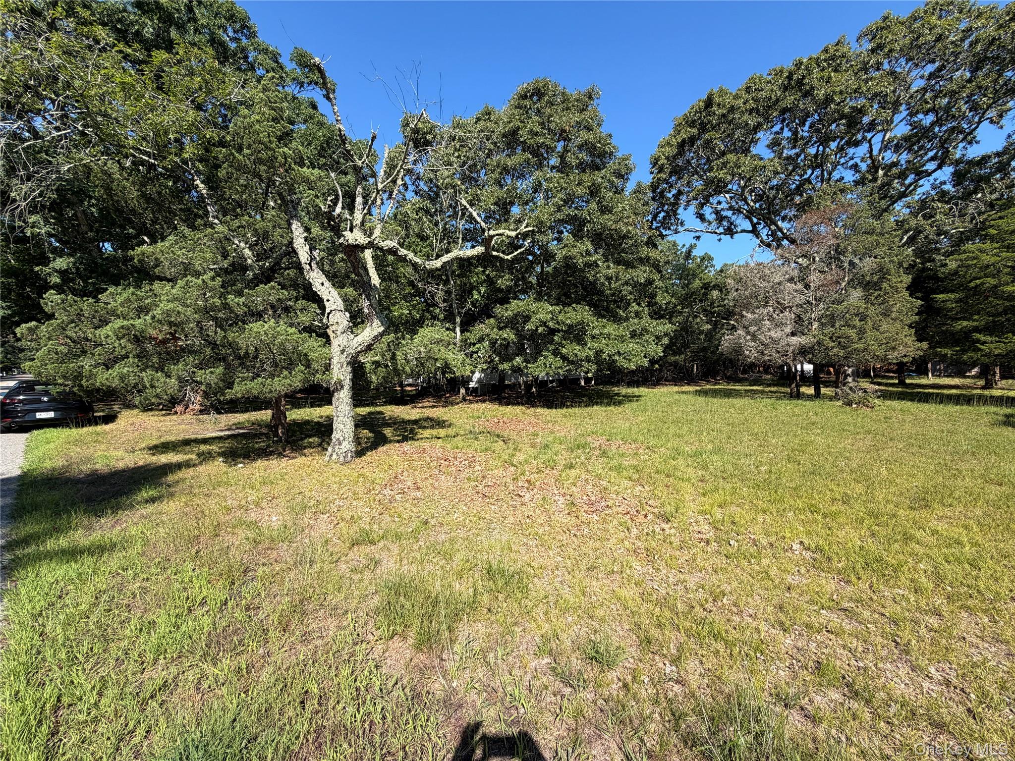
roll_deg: +1.6
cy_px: 380
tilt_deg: -2.0
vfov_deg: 85.7
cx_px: 508
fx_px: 411
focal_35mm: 14
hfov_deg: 102.1
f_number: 2.2
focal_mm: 2.22
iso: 40
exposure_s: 1/770
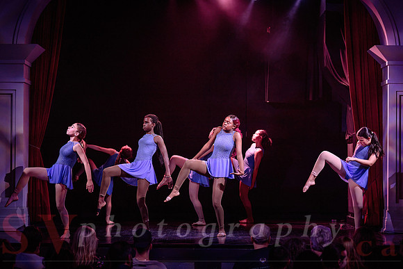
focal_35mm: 100
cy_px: 134
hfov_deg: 20.4
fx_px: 1120
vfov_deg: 13.7
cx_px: 202
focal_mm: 100
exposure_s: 1/200
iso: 1600
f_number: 2.8
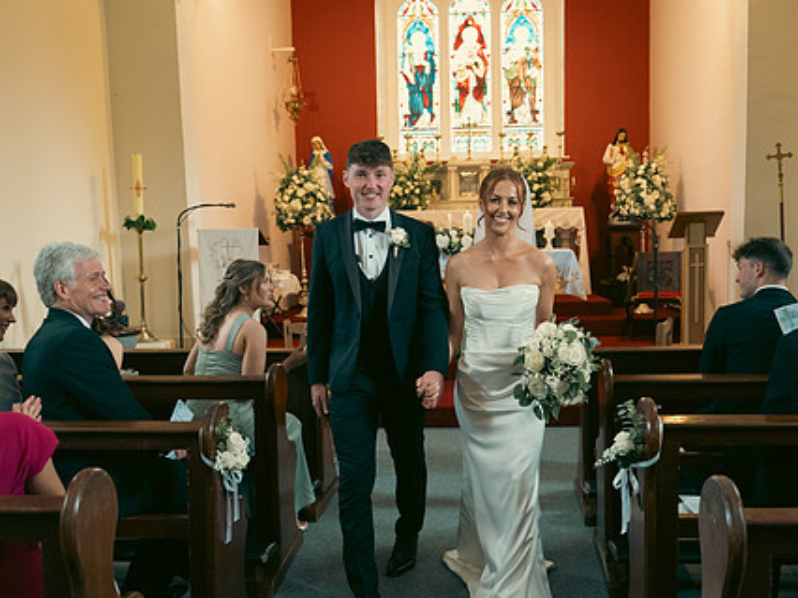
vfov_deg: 37.7
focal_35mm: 38
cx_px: 418
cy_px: 325
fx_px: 876
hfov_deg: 49.0
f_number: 3.5
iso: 2500
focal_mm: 29
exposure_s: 1/200
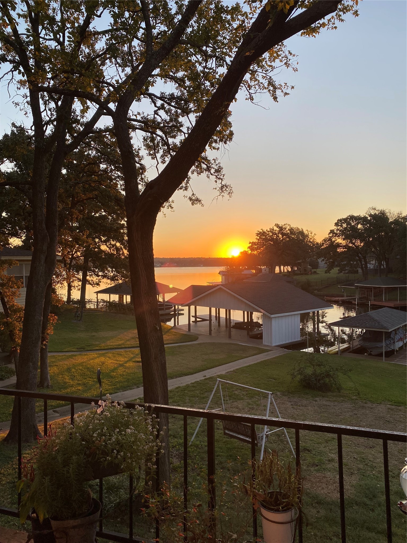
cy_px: 272
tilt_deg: -1.6
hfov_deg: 53.1
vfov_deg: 67.3
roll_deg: +1.9
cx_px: 204
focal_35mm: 26
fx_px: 408
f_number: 1.8
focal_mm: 4.25
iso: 32
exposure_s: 1/591
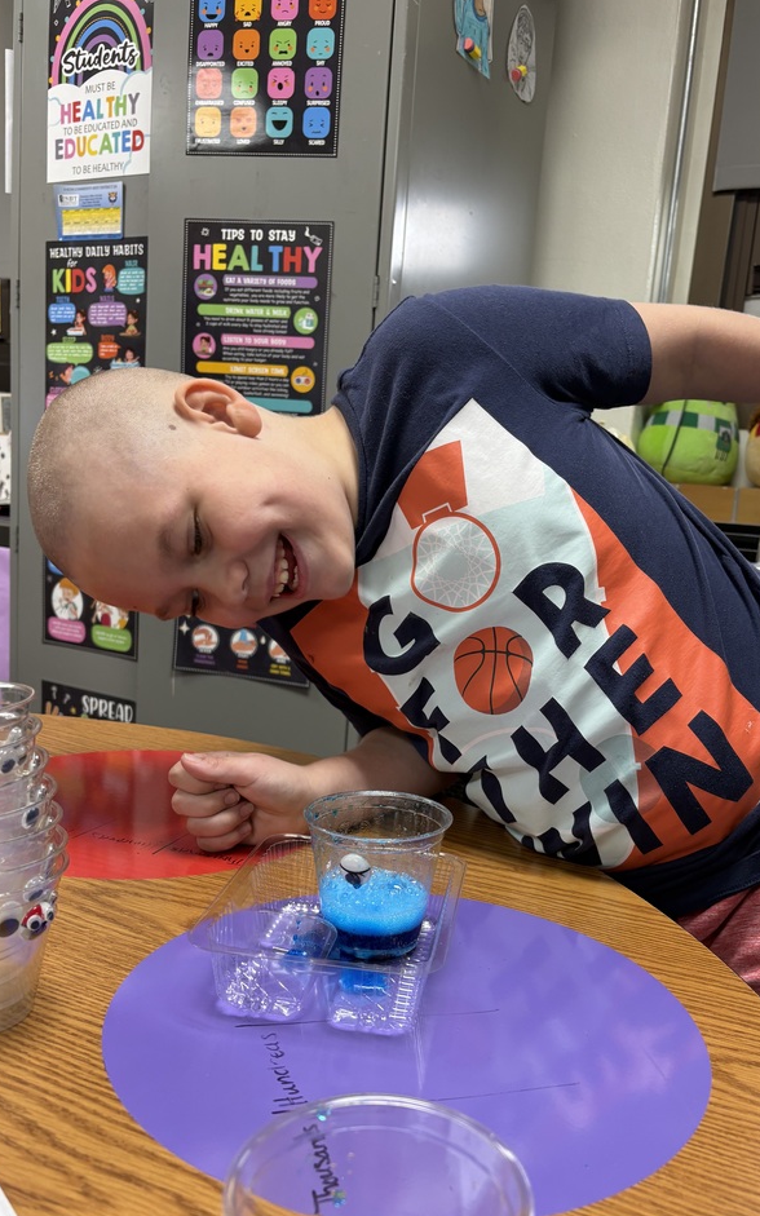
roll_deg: -4.1
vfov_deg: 62.8
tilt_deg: -10.2
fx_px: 994
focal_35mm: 30
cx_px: 438
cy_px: 658
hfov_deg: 41.7
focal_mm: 5.96
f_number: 1.6
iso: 80
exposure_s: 1/60
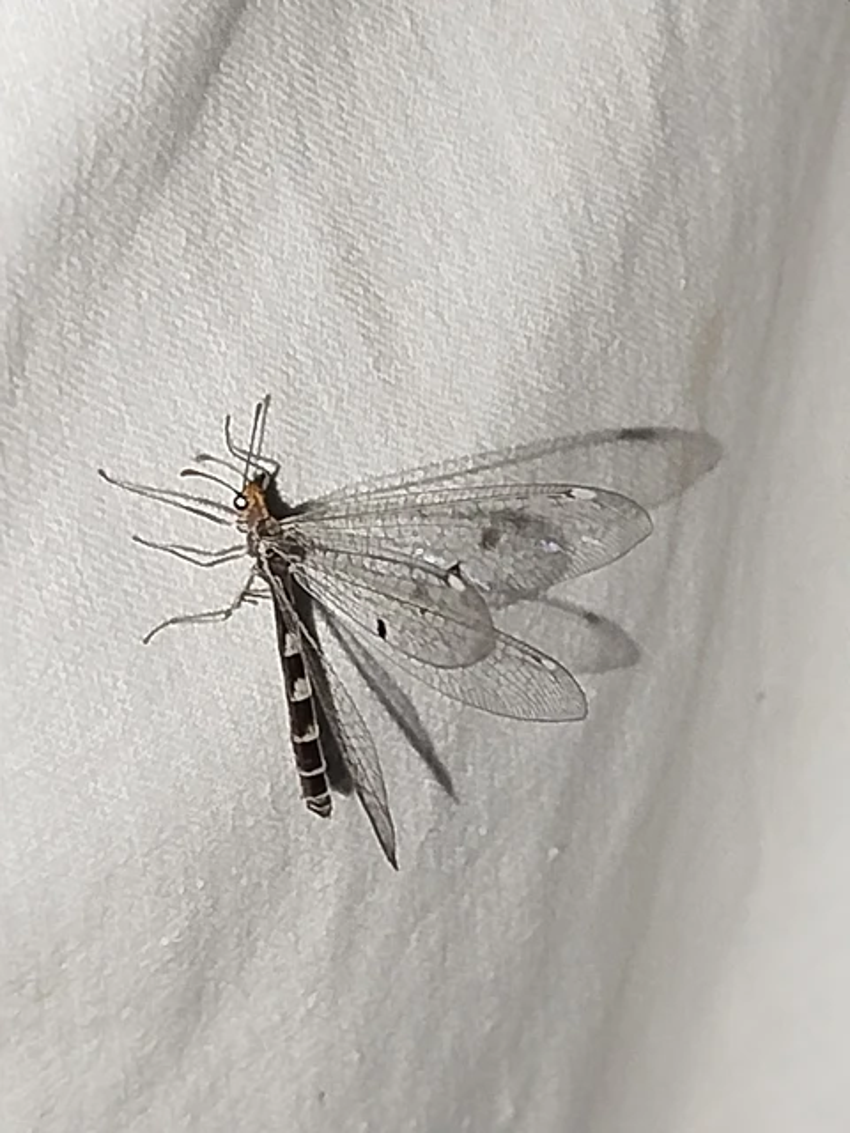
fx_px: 3831
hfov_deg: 12.7
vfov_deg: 16.8
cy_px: 566
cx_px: 425
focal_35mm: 117
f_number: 1.7
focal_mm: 5.31
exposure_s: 1/33
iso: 250
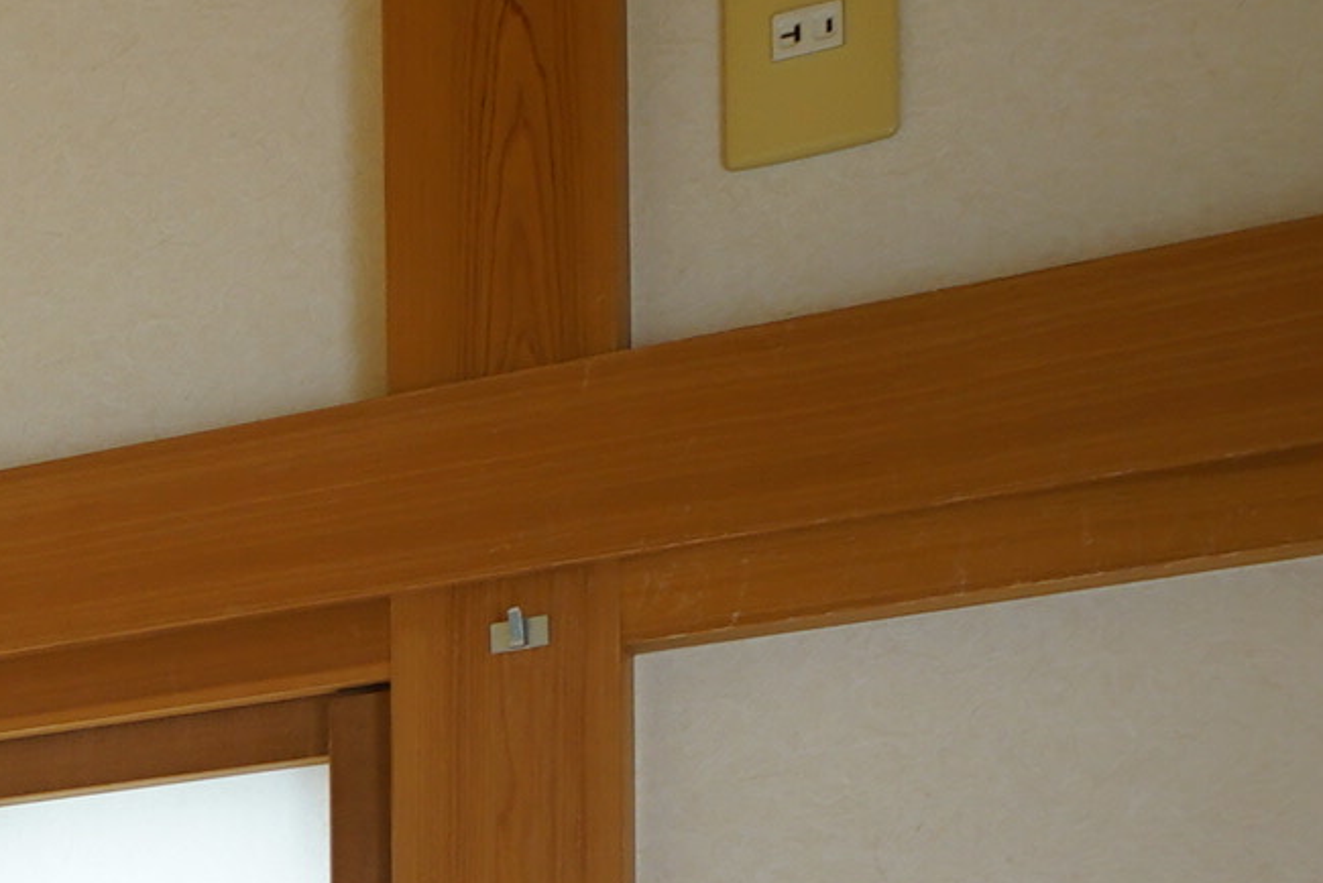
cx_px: -1995
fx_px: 3603
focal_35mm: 98
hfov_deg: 13.7
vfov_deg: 12.6
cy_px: 1624
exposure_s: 1/25
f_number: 4.5
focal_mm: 16
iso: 400
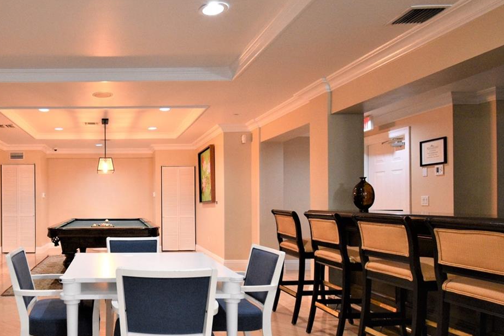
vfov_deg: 49.3
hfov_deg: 63.9
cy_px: 199
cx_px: 107
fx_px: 364
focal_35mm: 26
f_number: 6.3
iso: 1600
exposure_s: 1/15
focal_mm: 10
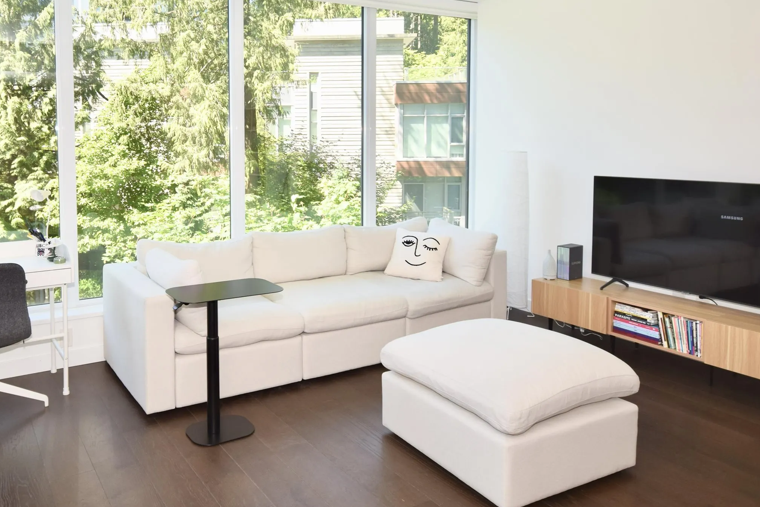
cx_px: 265
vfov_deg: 43.4
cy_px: 178
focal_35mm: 30
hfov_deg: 61.1
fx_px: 628
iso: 100
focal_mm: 13
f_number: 4.5
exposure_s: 1/80
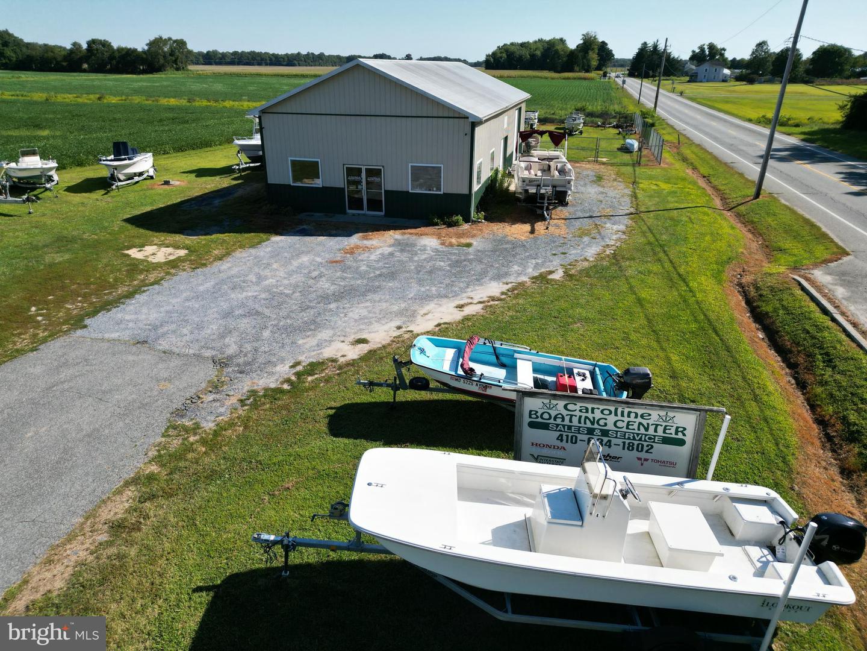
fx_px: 601
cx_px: 434
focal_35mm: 24
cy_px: 326
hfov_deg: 71.6
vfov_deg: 56.8
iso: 200
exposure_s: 1/4000
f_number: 1.7
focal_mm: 6.72
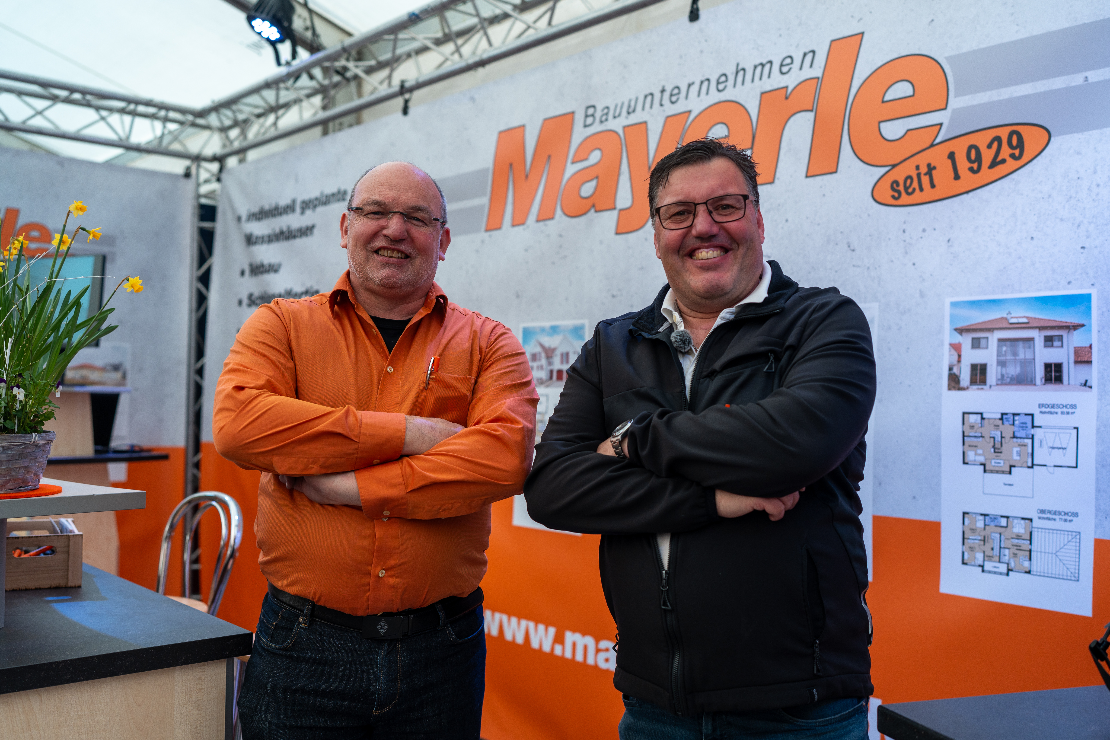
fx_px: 1079
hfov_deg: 54.4
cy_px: 370
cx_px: 555
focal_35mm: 35
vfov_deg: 37.9
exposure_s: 1/60
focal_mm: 35
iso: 100
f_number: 2.5
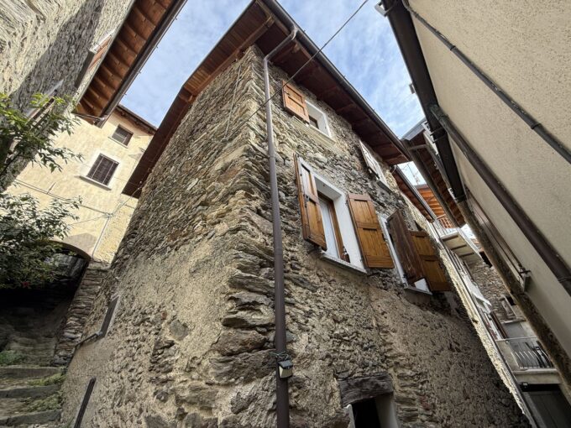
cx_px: 286
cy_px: 214
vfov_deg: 85.7
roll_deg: +4.4
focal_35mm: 14
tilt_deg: +34.5
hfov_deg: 102.1
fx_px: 231
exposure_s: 1/300
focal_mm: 2.22
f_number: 2.2
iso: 64
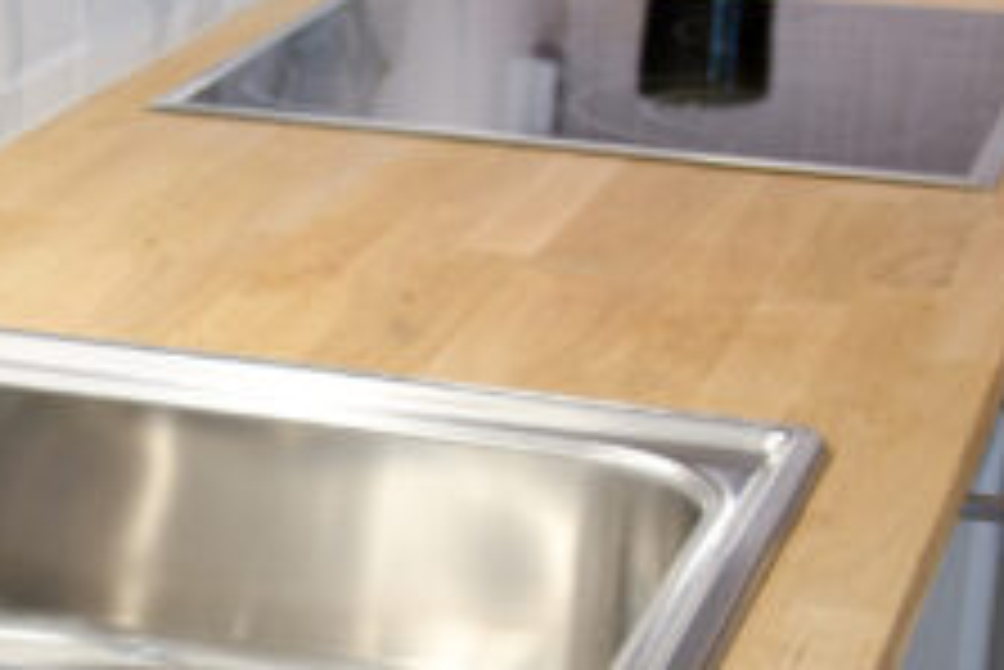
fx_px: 3600
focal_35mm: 129
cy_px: 454
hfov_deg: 15.5
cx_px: -68
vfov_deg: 10.6
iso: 400
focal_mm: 32
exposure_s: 1/60
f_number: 3.5
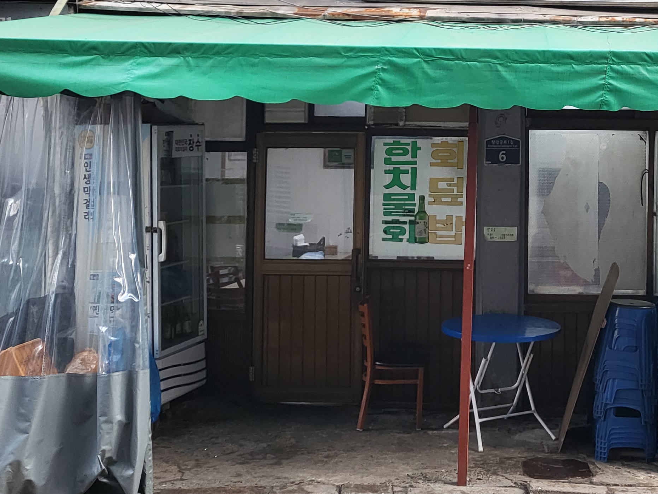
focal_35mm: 56
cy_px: 89
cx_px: 595
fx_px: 1065
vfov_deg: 25.6
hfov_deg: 32.6
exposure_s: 1/119
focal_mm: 4.25
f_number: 1.8
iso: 160
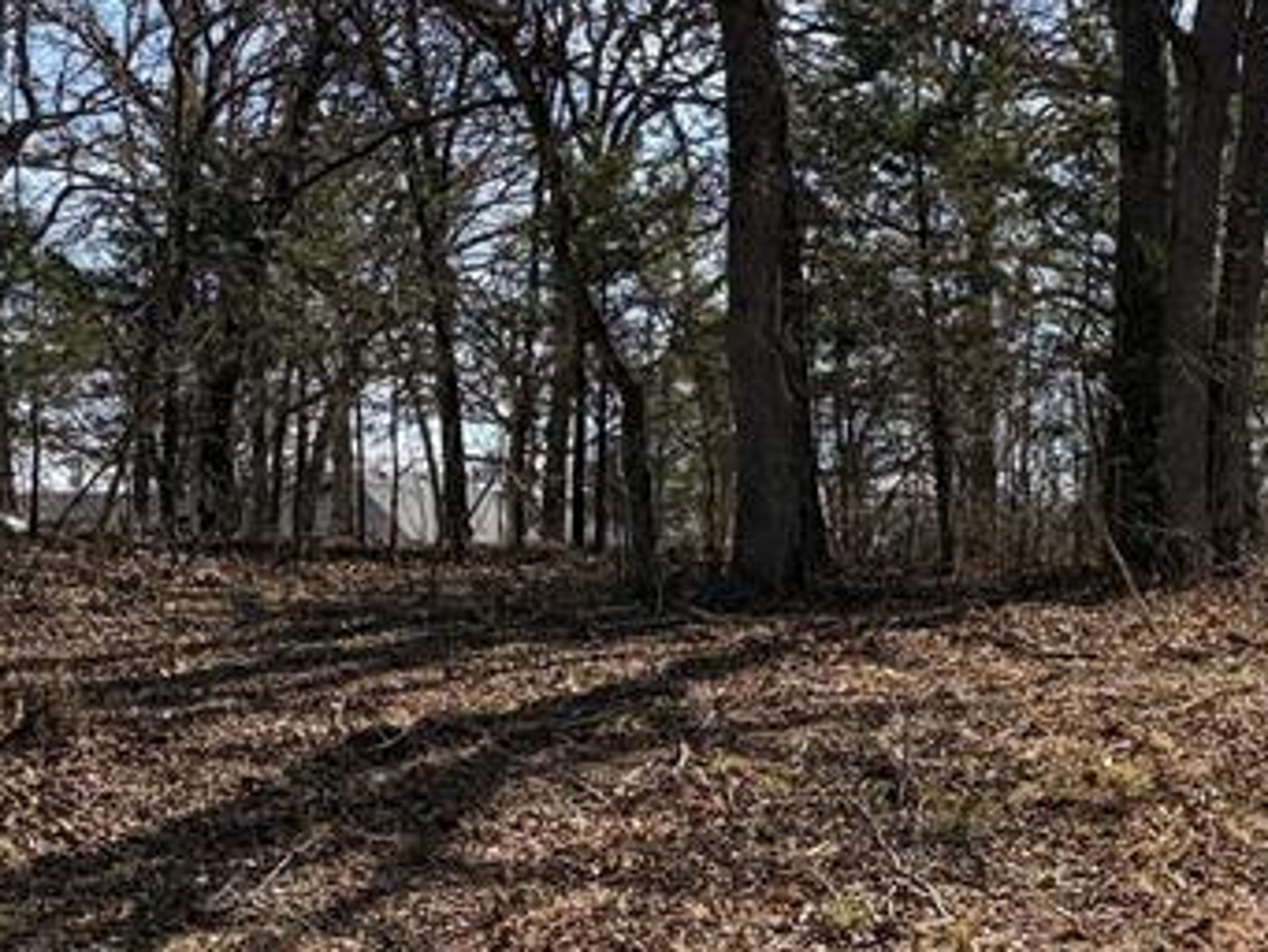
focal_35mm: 78
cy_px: 562
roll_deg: +0.1
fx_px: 2858
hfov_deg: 23.2
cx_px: 1469
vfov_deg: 18.9
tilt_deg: +1.4
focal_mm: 5.96
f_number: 1.6
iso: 50
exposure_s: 1/2208
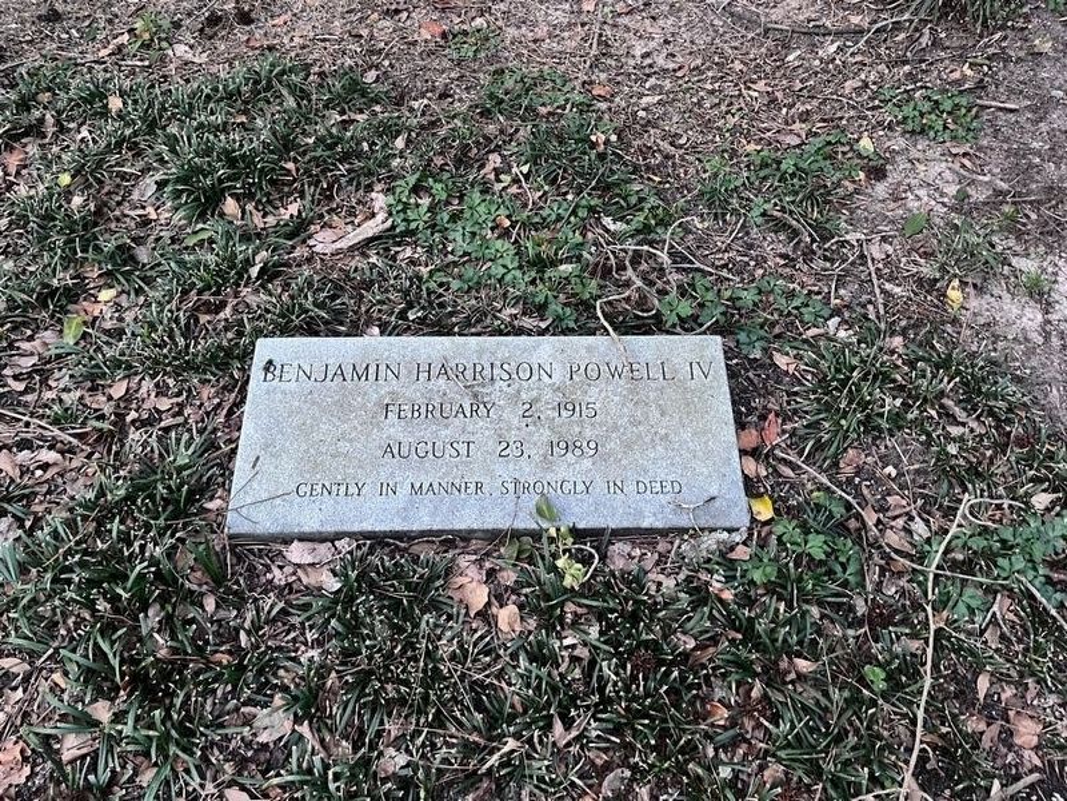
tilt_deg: -59.1
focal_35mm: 26
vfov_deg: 53.1
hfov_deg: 67.3
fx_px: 801
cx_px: 534
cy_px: 400
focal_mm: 5.1
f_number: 1.6
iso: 640
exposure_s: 1/32
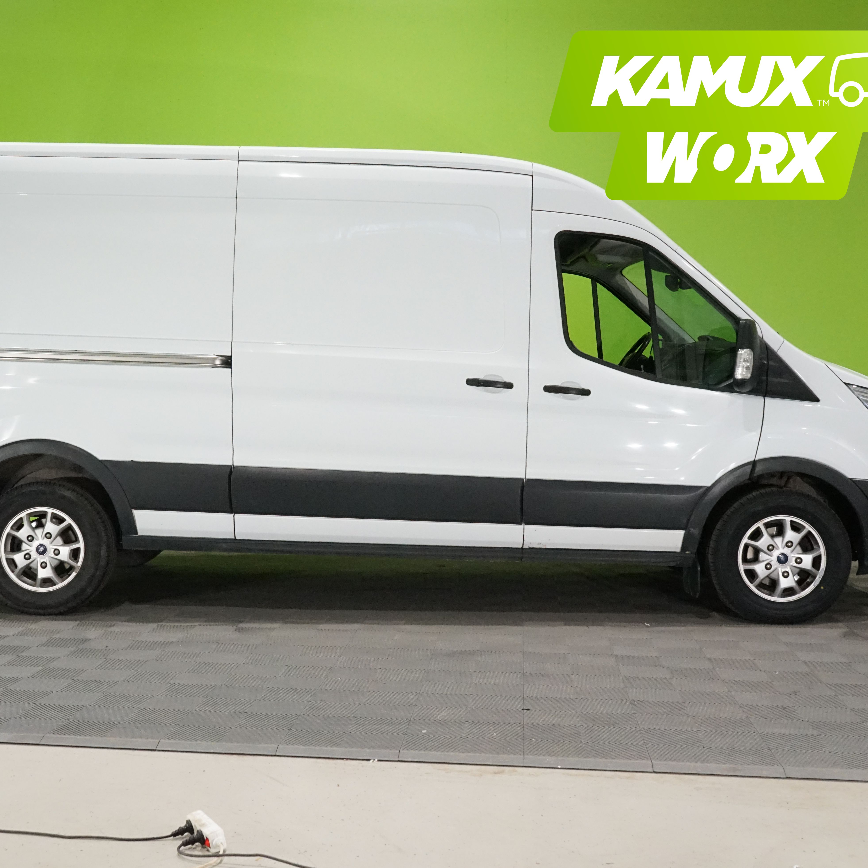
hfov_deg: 39.0
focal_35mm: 43
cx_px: 356
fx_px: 1220
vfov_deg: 39.2
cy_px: 426
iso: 6400
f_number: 13
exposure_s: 1/80
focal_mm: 33
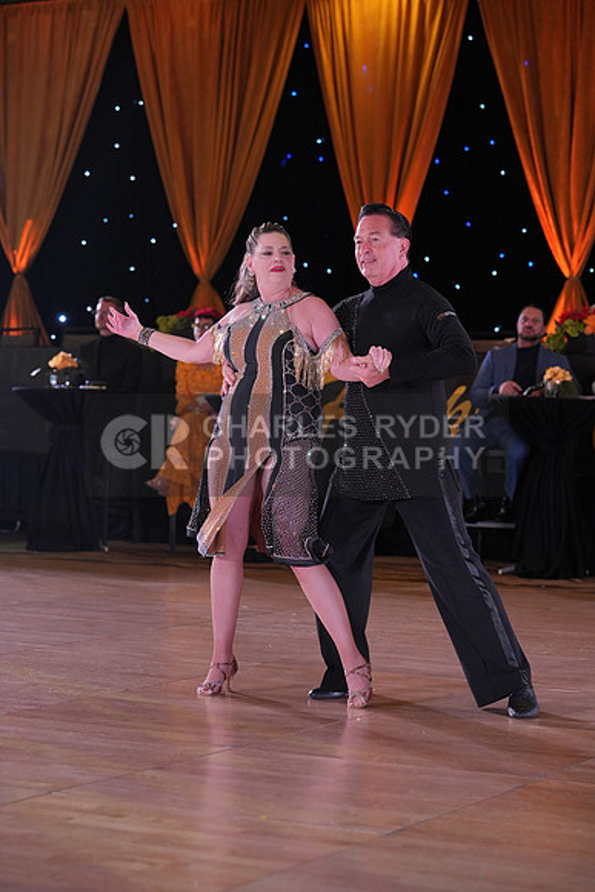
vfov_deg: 22.1
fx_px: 2279
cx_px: 298
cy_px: 446
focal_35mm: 92
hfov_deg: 14.9
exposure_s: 1/400
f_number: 4
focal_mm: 92
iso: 1250
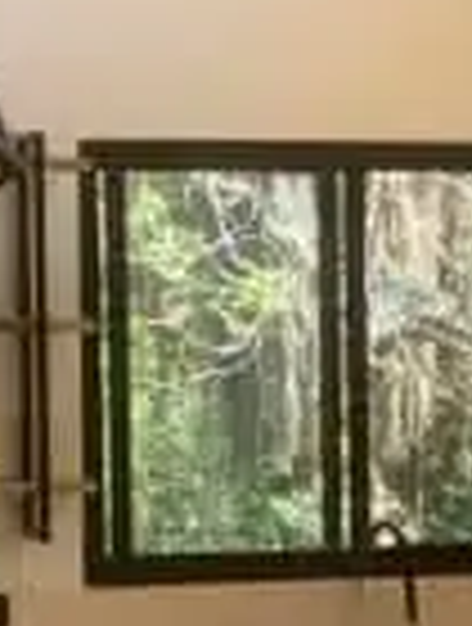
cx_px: 616
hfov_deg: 7.7
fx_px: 3457
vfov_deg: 10.3
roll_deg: +0.3
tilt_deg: -2.6
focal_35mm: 191
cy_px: 599
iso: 50
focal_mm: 4.25
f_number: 1.8
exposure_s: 1/122
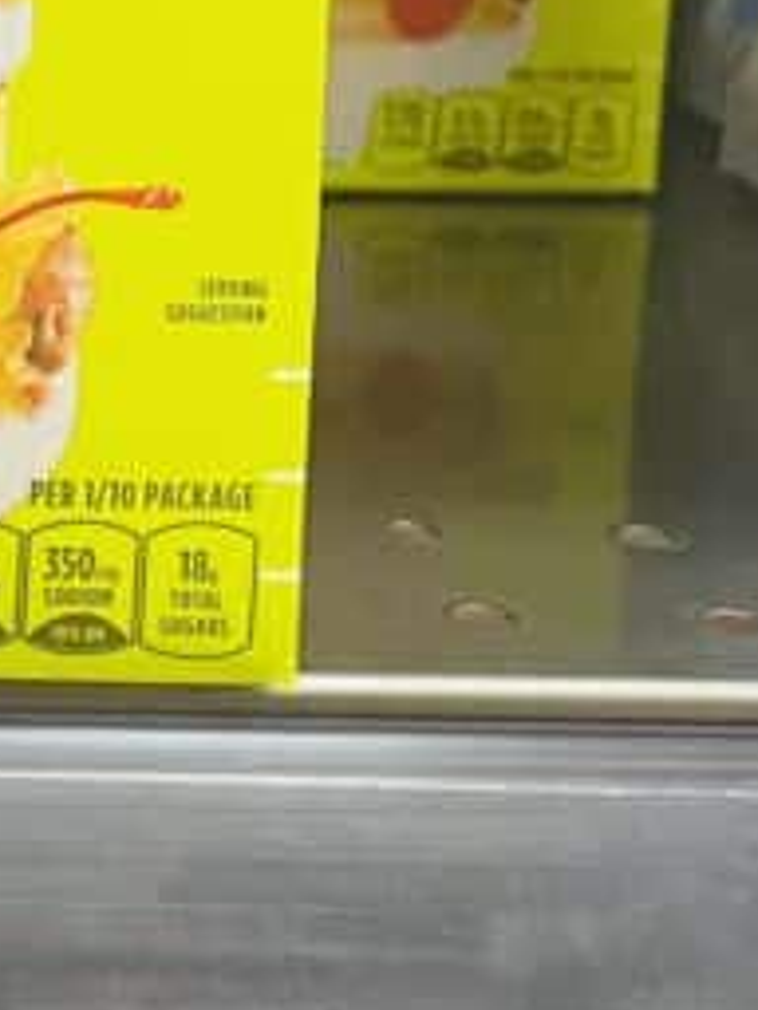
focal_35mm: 104
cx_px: -442
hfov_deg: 13.3
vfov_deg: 18.4
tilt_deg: -11.9
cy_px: 20
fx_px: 3036
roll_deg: -0.7
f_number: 1.6
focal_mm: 4.2
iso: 100
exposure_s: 1/60
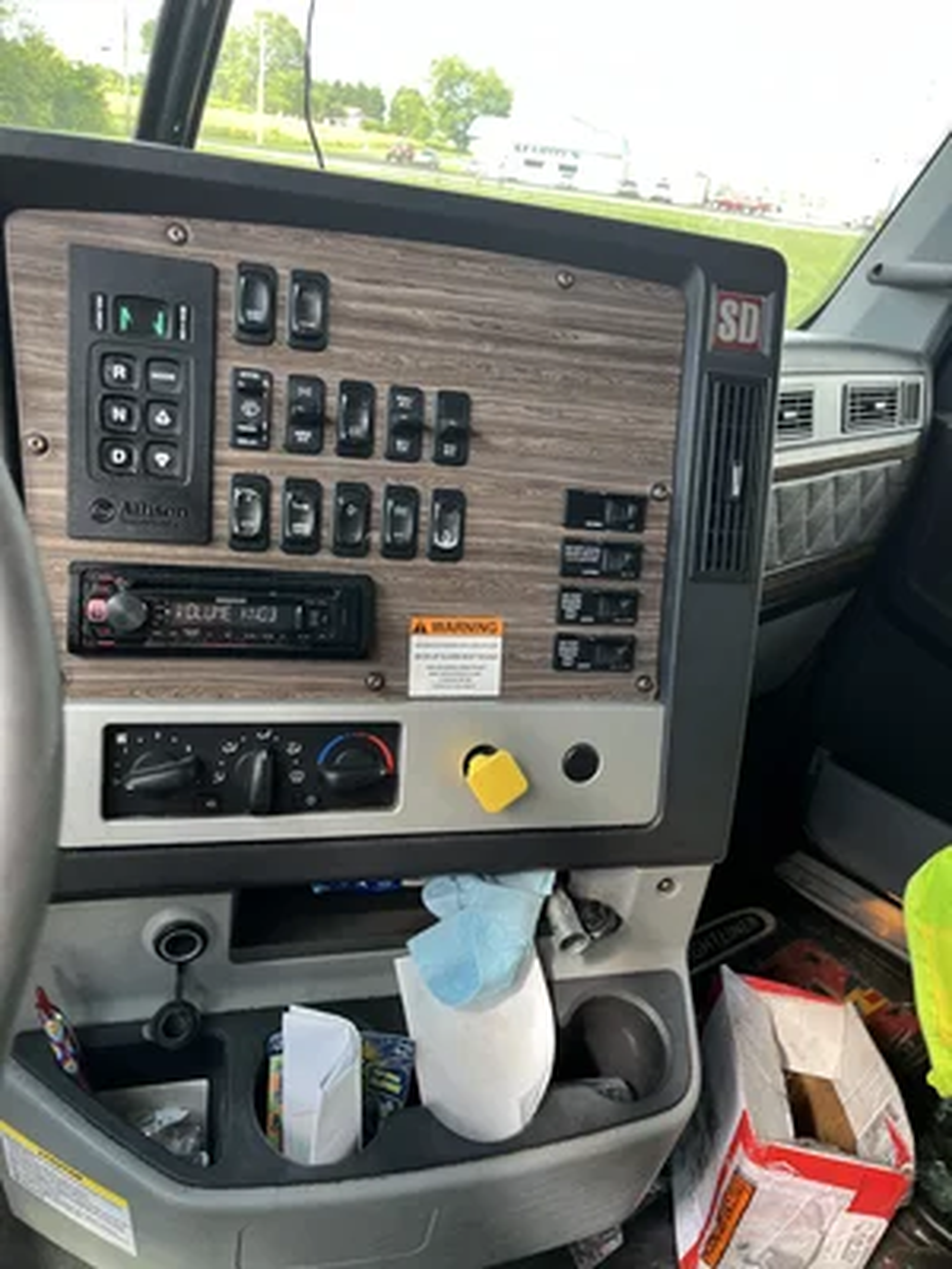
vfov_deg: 67.3
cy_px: 634
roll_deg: -5.5
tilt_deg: -27.8
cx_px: 476
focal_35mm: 26
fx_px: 953
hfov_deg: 53.1
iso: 50
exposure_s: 1/122
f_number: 1.6
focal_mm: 5.1
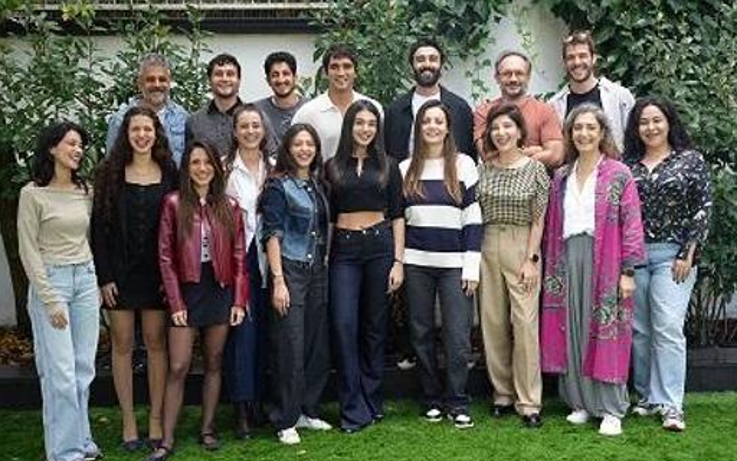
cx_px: 369
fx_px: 984
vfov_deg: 26.3
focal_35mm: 49
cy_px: 251
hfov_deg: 41.1
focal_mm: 47
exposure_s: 1/160
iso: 320
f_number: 4
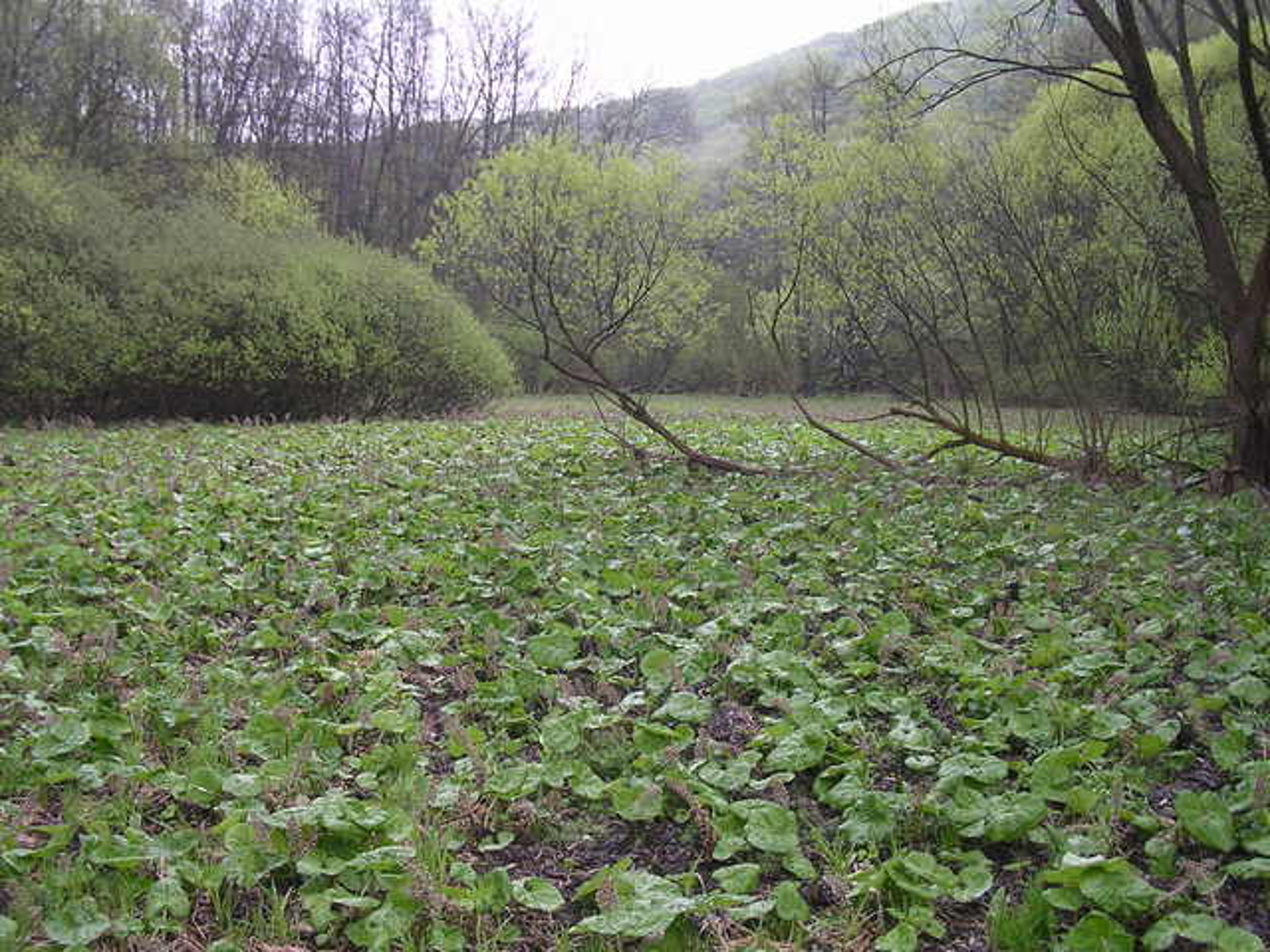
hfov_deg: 49.0
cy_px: 476
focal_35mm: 38
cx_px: 635
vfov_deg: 37.7
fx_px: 1394
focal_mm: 5.8
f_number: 2.8
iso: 200
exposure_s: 1/220
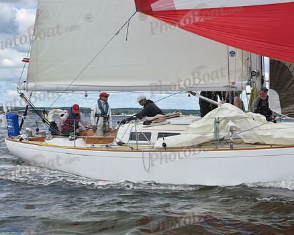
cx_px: 115
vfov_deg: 17.6
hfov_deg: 22.0
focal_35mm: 87
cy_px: 124
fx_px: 757
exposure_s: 1/800
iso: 250
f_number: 9
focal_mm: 70
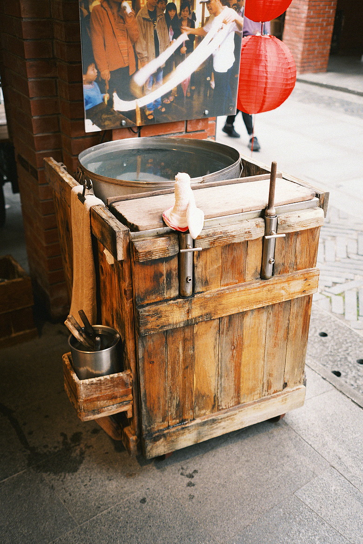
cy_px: 272
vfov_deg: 54.4
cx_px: 182
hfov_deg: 37.9
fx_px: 529
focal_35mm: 35
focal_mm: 35
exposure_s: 1/125
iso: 200
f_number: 2.2
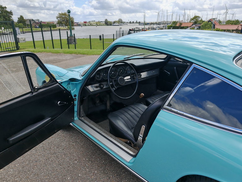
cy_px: 91
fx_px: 182
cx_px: 121
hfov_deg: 67.3
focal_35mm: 26
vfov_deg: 53.1
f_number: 1.6
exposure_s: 1/1700
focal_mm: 5.4
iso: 50
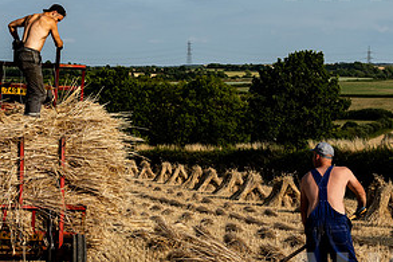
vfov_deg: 14.4
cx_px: 102
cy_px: 134
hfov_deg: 21.3
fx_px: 1036
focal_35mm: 95
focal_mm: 48
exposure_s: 1/1250
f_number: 5.6
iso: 64
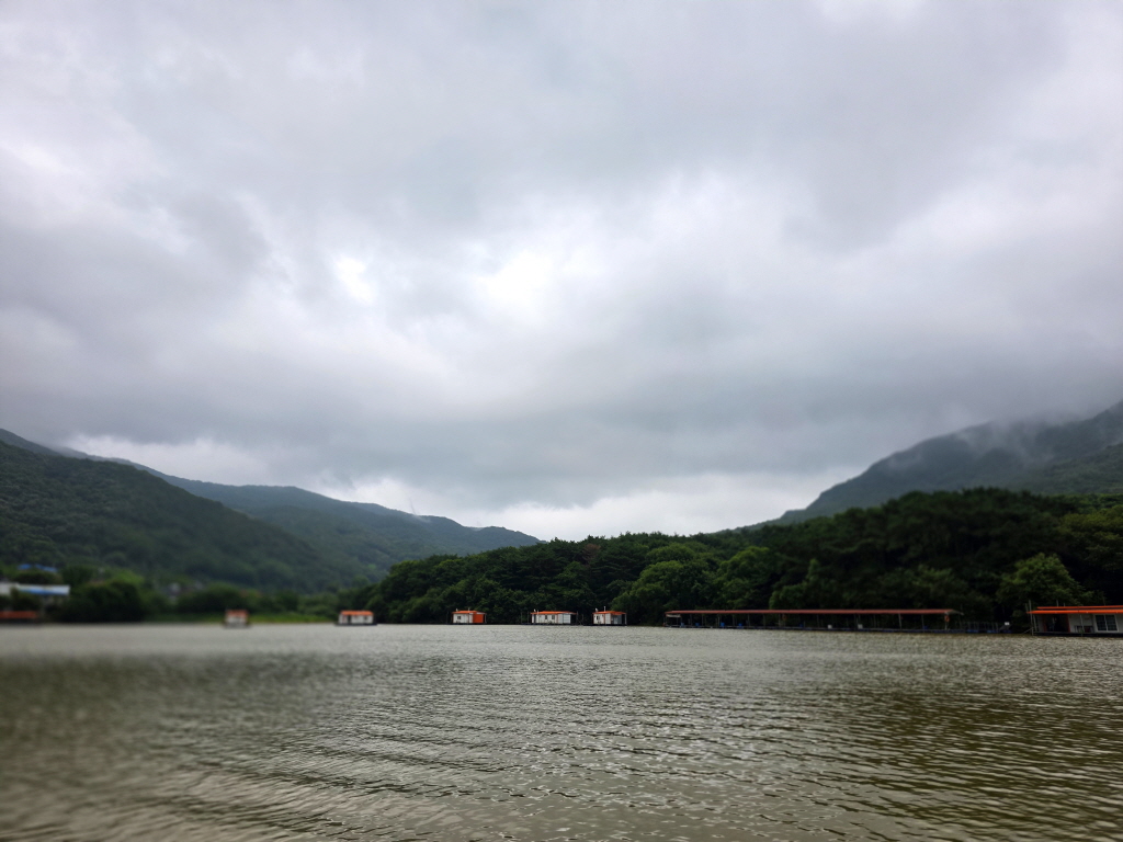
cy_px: 421
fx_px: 746
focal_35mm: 23
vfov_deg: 58.9
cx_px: 562
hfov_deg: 73.9
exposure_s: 1/180
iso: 40
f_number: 1.7
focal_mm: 6.3
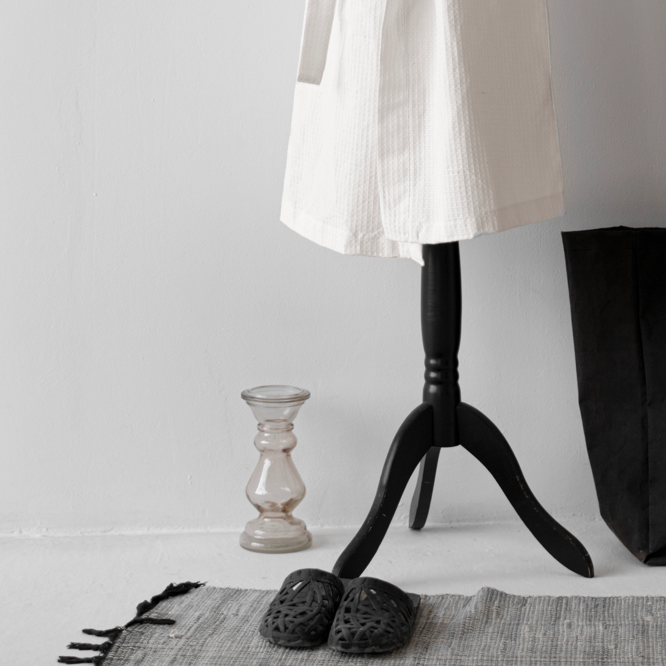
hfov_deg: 17.9
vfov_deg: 17.2
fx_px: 2111
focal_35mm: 97
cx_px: 414
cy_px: -115
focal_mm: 43
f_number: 2.8
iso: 250
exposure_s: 1/250
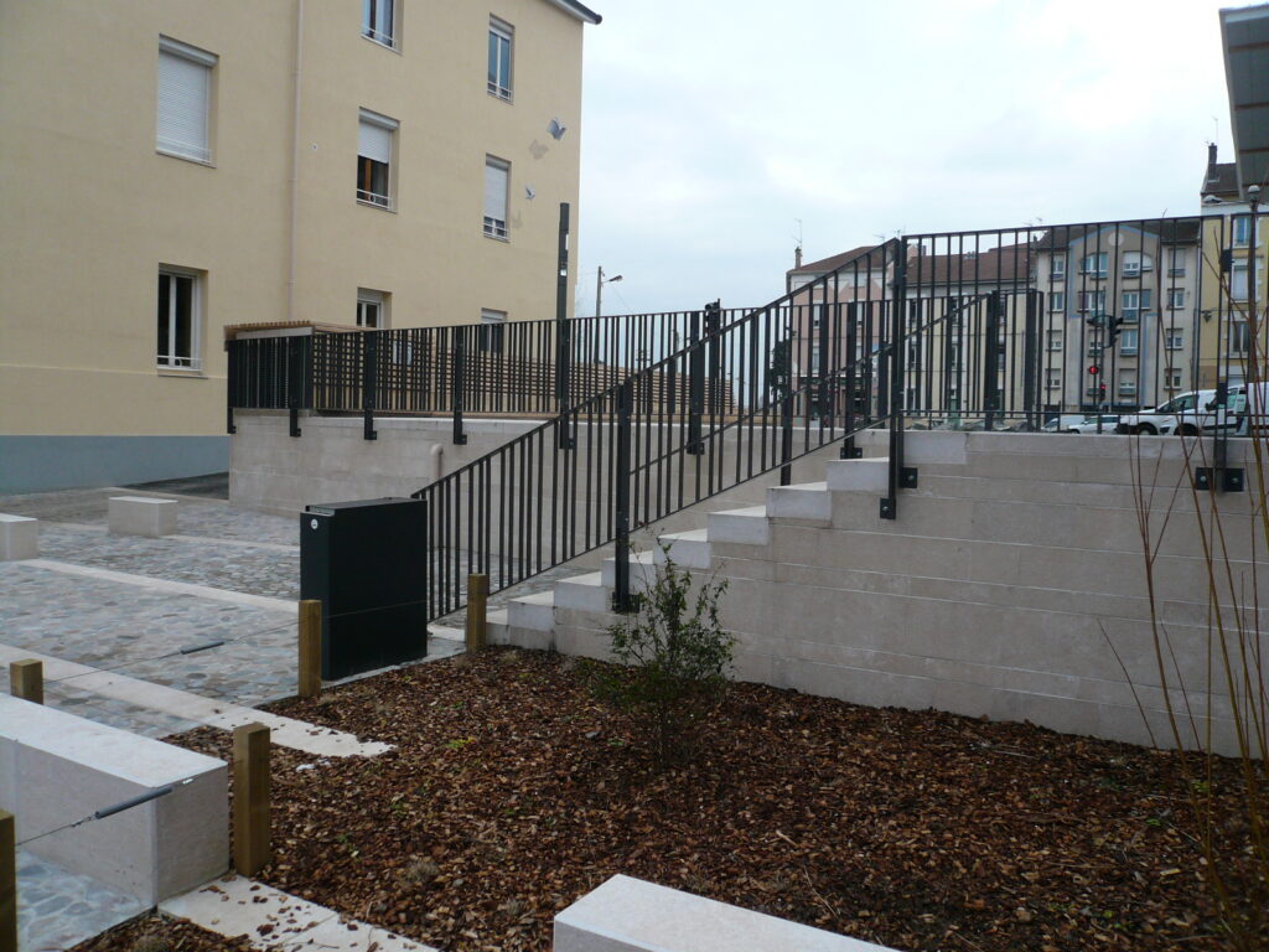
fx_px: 1026
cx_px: 634
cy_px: 476
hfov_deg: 63.4
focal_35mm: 28
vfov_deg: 49.7
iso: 100
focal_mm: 4.6
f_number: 2.8
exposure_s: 1/320
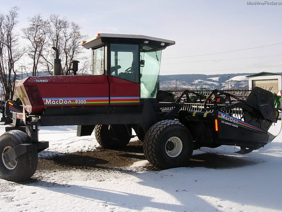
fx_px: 318
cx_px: 142
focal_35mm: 39
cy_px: 107
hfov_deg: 47.8
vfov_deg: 36.8
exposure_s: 1/664
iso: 79
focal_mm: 7.8
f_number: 4.8
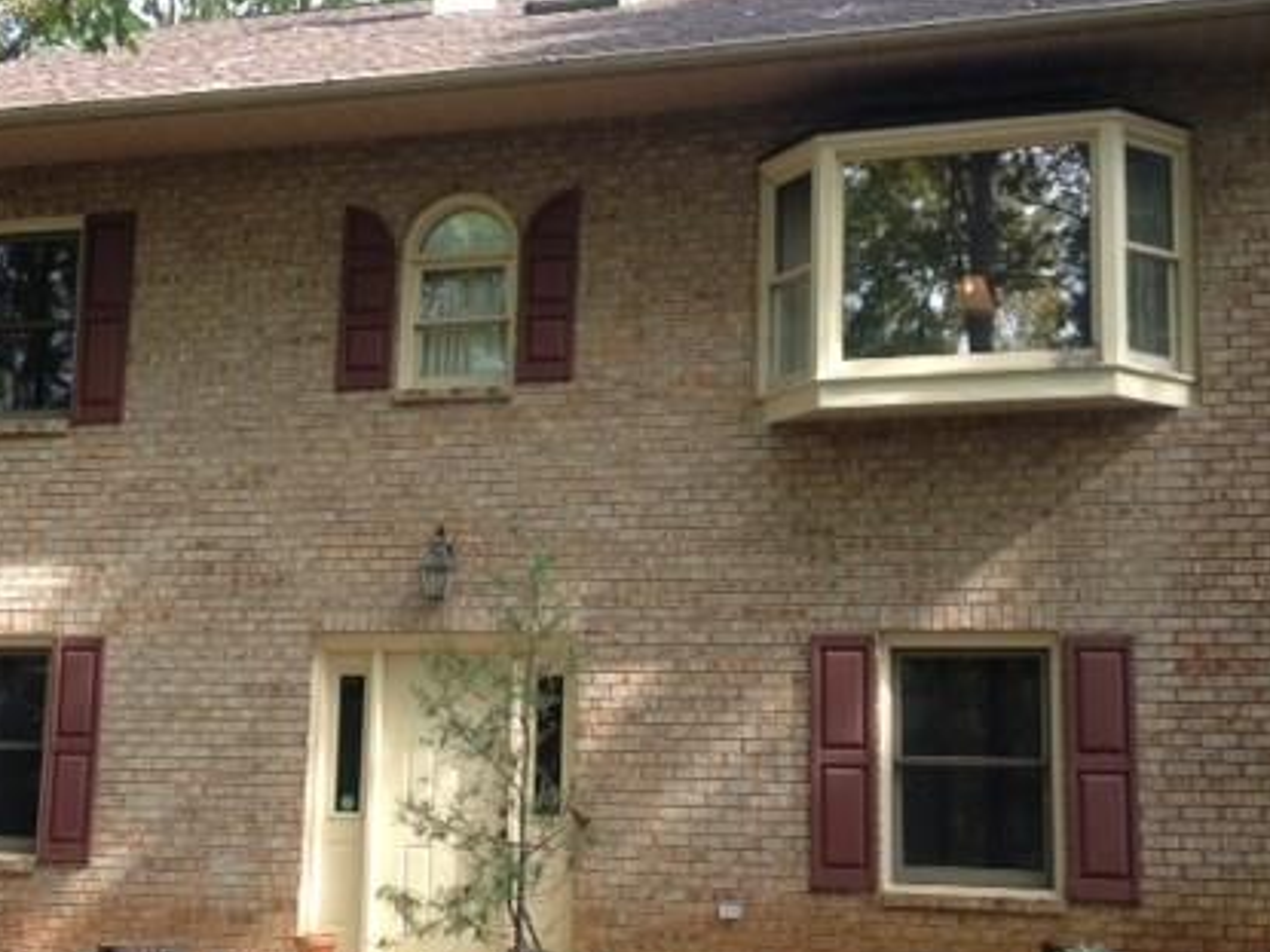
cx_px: 517
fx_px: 1981
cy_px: 557
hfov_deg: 35.4
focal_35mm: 54
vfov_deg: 27.0
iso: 50
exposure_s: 1/159
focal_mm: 4.28
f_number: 2.4
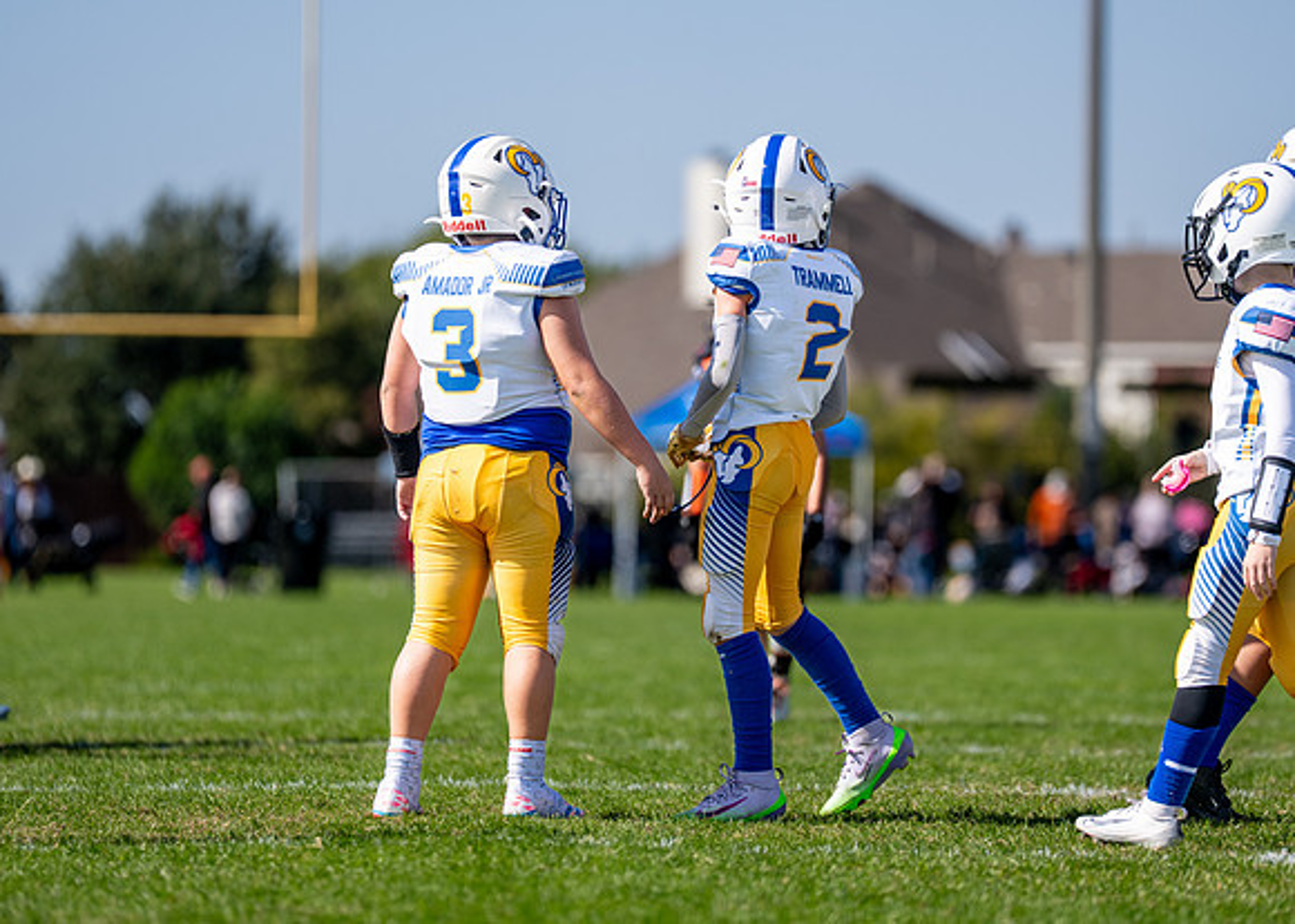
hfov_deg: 7.4
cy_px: 447
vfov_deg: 5.3
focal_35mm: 271
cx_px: 725
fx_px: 9961
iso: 125
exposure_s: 1/2500
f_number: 2.8
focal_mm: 200
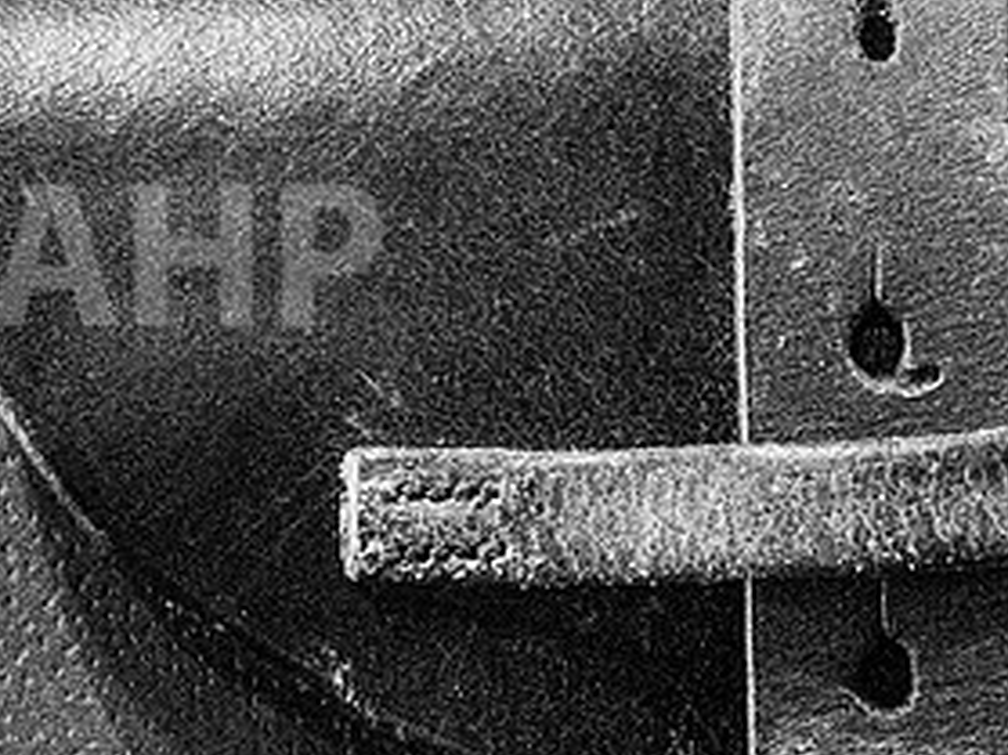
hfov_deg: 10.3
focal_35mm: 190
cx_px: 966
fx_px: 5530
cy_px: 139
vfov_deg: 7.8
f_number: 2.8
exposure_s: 1/60
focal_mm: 24
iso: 3200
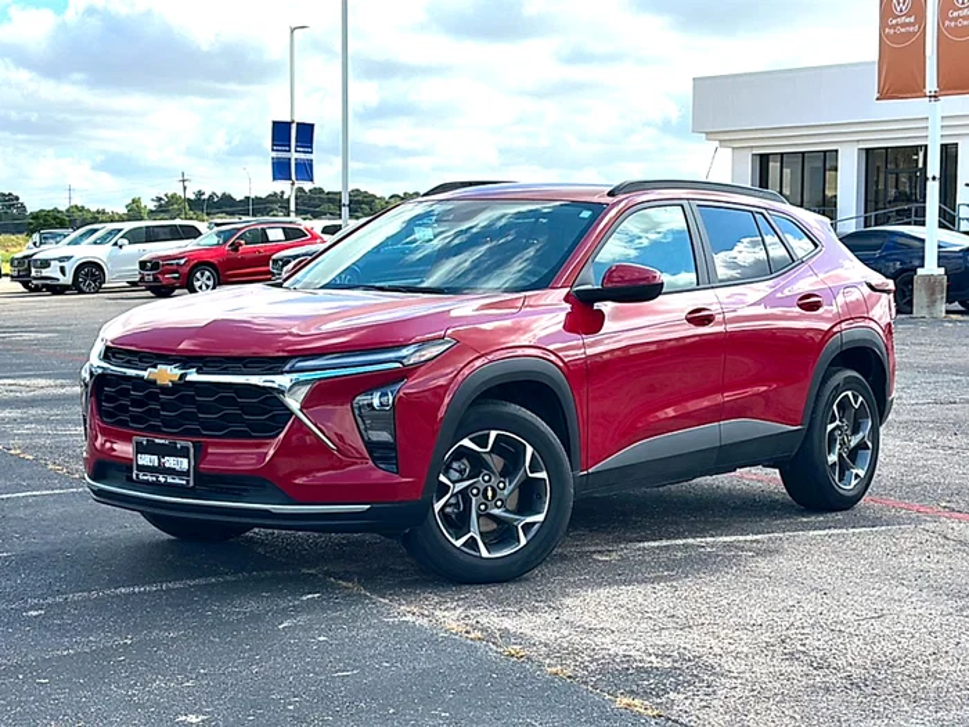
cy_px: 364
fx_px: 1596
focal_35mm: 57
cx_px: 484
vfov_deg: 25.7
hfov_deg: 33.8
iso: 64
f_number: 1.78
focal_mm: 6.86
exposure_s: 1/3077
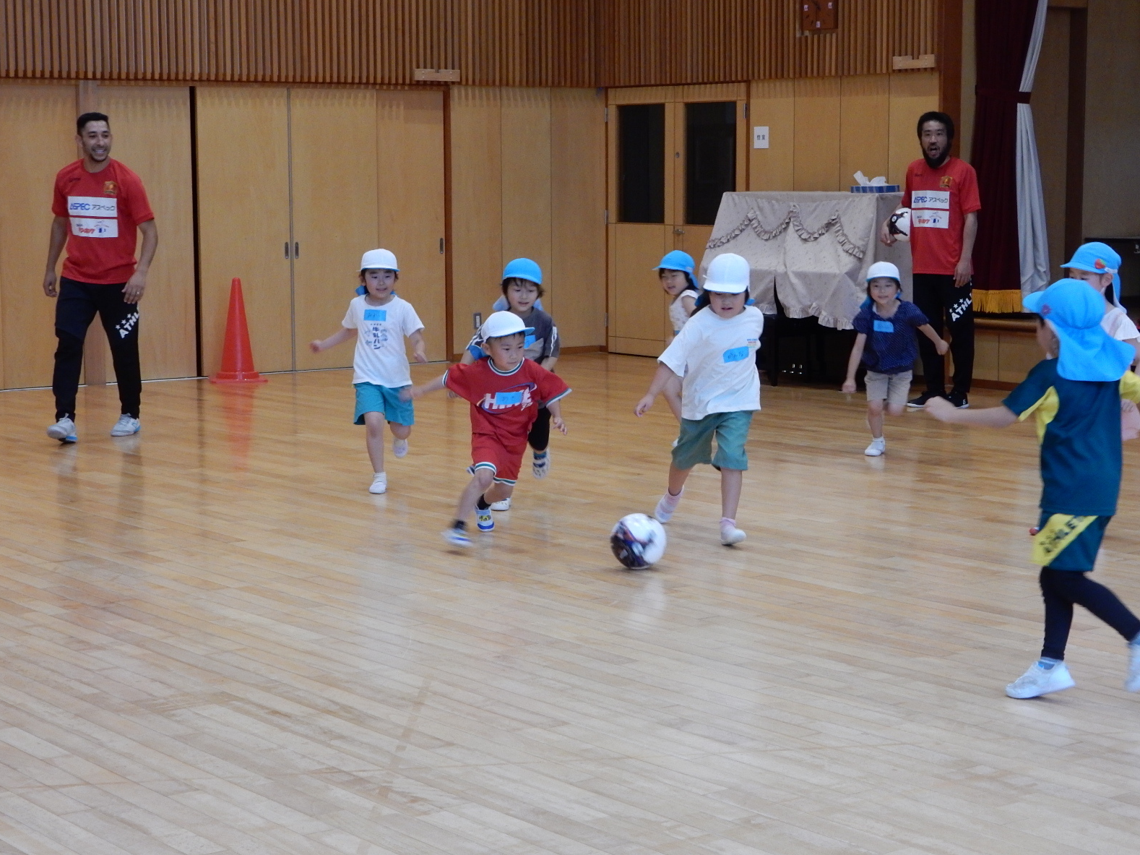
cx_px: 563
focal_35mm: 72
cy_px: 433
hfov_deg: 27.0
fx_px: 2371
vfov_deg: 20.4
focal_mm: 12.6
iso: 400
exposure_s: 1/100
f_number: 4.8
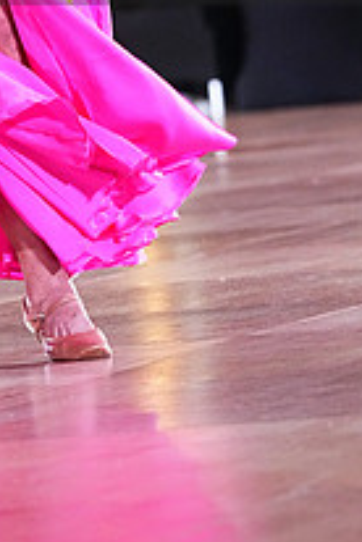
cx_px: 59
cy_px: -81
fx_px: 5957
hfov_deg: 3.5
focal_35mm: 395
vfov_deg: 5.2
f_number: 4.5
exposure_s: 1/400
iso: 8000
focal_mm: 141
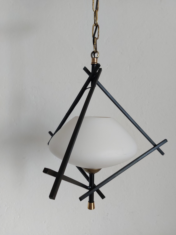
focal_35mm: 24
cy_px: 118
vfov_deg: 71.6
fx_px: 163
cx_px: 88
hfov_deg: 56.8
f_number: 1.8
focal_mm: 5.23
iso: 320
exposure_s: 1/325
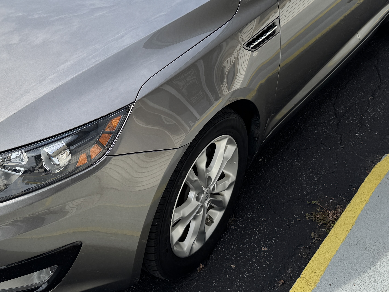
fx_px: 539
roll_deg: -1.6
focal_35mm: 48
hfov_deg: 38.8
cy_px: 52
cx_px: 104
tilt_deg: -26.5
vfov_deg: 29.5
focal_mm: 6.76
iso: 80
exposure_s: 1/2833
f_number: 1.78
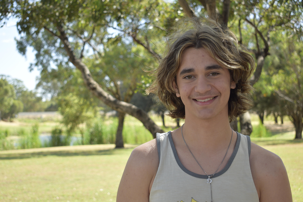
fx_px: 581
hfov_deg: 29.2
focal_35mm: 69
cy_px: 101
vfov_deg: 19.7
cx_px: 152
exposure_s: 1/400
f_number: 5.3
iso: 200
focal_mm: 46
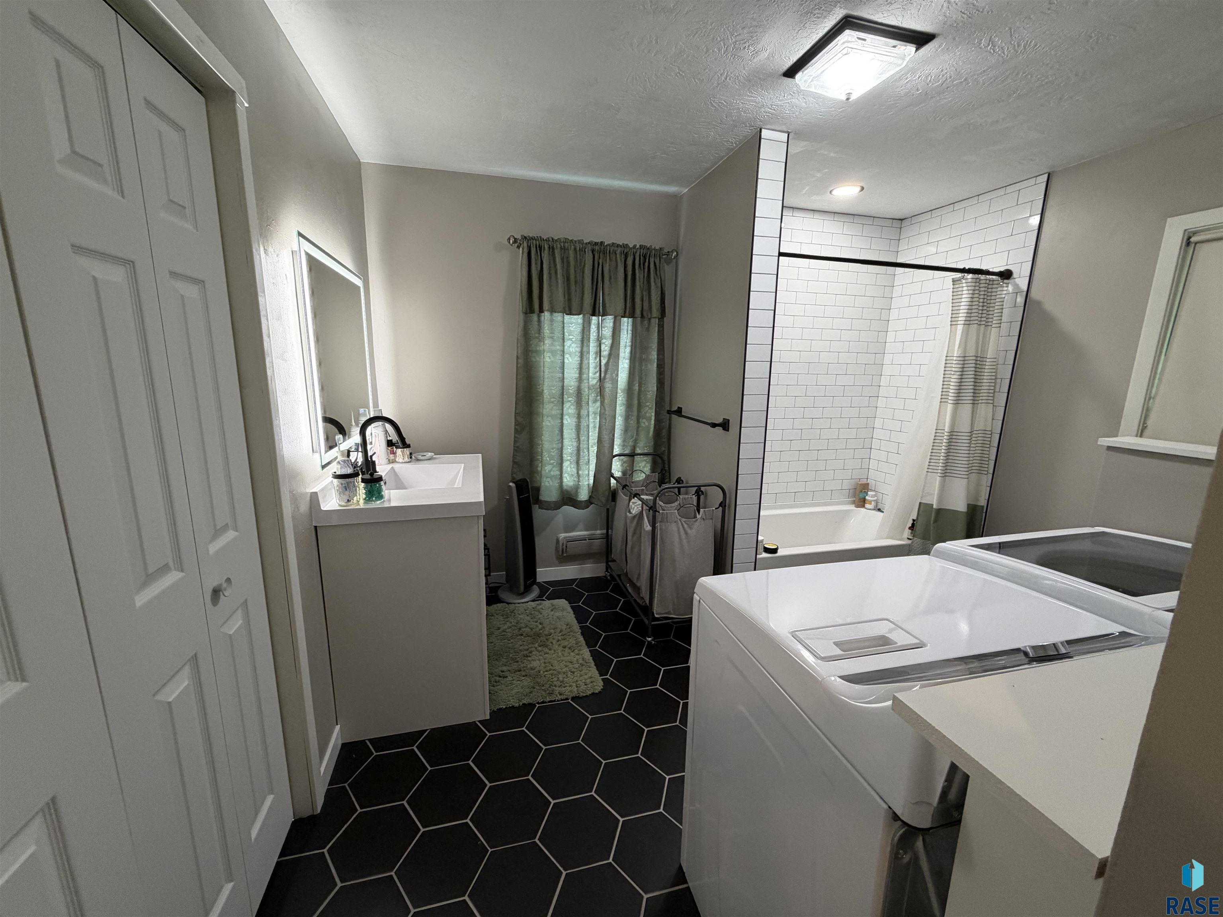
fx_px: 495
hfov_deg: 102.1
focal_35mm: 14
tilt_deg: -11.3
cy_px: 458
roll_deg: +0.1
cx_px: 612
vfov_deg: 85.7
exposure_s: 1/60
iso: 200
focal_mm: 2.22
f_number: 2.2
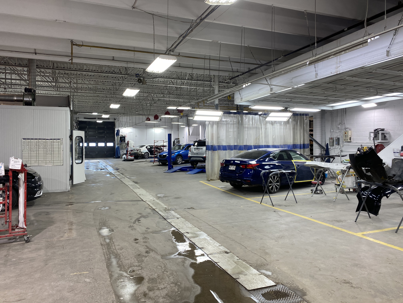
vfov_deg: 53.1
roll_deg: -0.1
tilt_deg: -0.6
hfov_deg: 67.3
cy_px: 152
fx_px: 303
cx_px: 202
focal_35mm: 26
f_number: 1.8
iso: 100
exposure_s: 1/120
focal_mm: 4.25
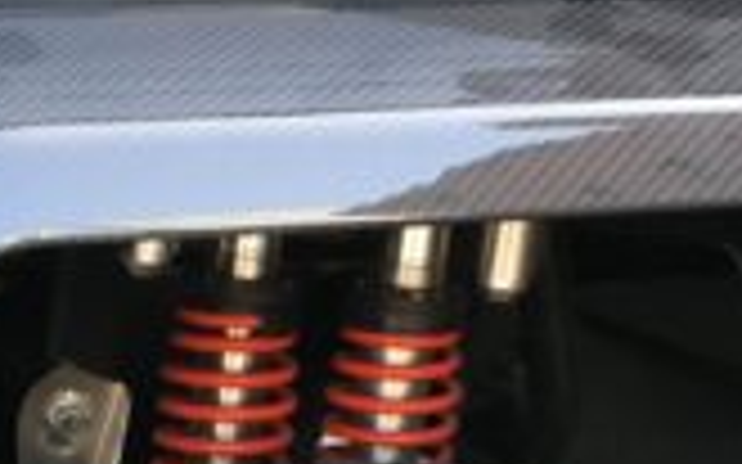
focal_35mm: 112
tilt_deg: -28.2
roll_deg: -2.3
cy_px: 824
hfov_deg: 18.6
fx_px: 2264
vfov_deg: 10.9
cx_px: 238
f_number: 2.2
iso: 50
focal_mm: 4.15
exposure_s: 1/30
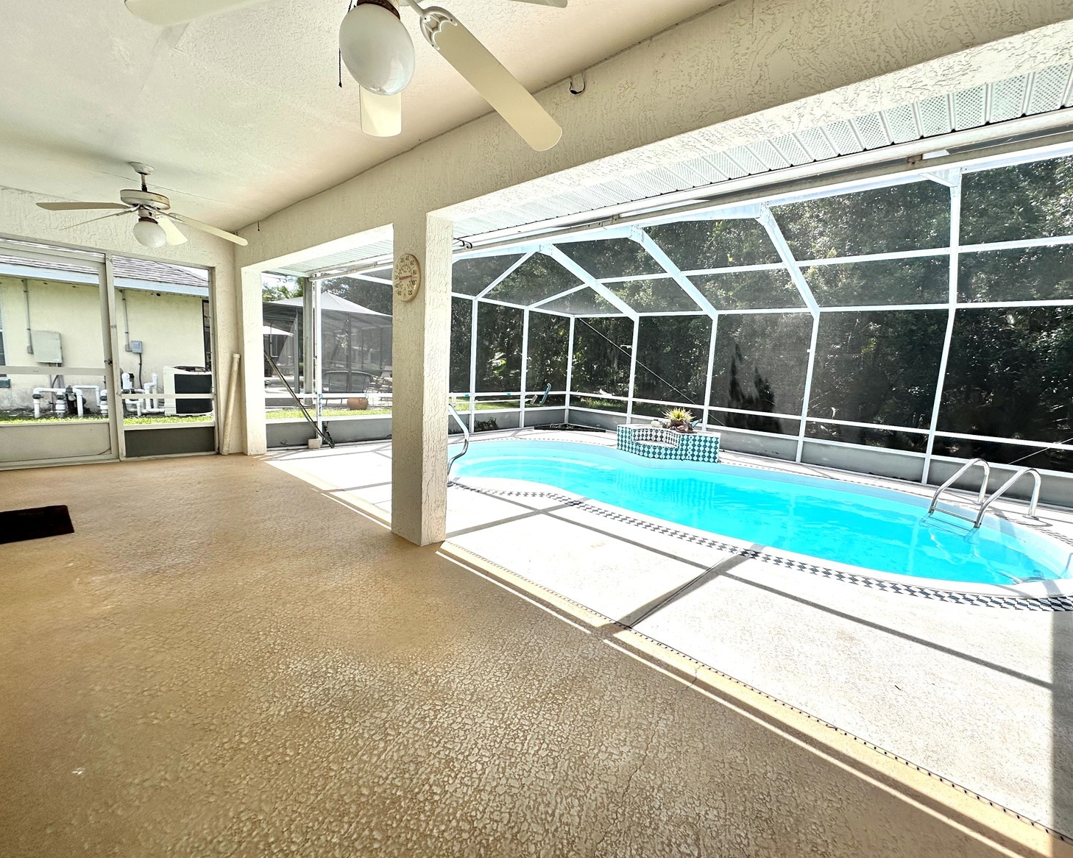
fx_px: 476
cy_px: 433
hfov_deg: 96.7
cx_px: 569
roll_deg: -3.2
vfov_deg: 84.0
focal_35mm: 15
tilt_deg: -7.6
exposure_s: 1/1855
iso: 50
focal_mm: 2.22
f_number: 2.2
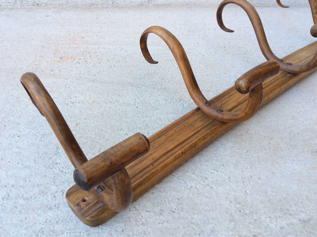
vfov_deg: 44.1
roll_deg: +0.4
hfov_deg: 56.9
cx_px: 158
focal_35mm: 32
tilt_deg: -39.1
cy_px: 118
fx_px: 293
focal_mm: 3.3
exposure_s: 1/100
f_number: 2.4
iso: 50
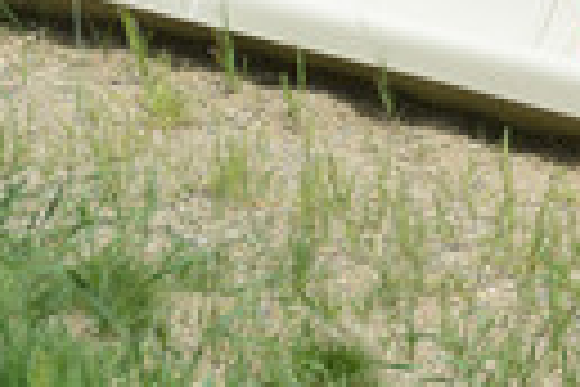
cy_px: 160
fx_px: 9730
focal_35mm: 604
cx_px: 854
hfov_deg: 3.4
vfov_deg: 2.3
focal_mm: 195
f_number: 6.3
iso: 200
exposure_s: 1/640
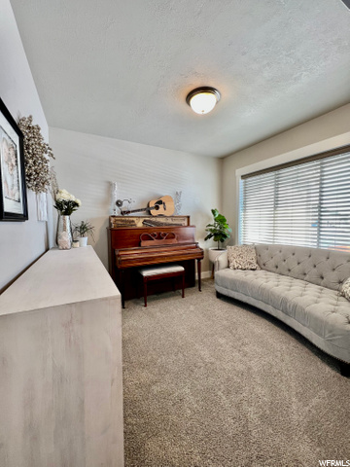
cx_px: 175
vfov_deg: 106.2
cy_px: 234
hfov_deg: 89.9
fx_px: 175
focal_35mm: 13
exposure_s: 1/120
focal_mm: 1.57
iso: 100
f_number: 1.8
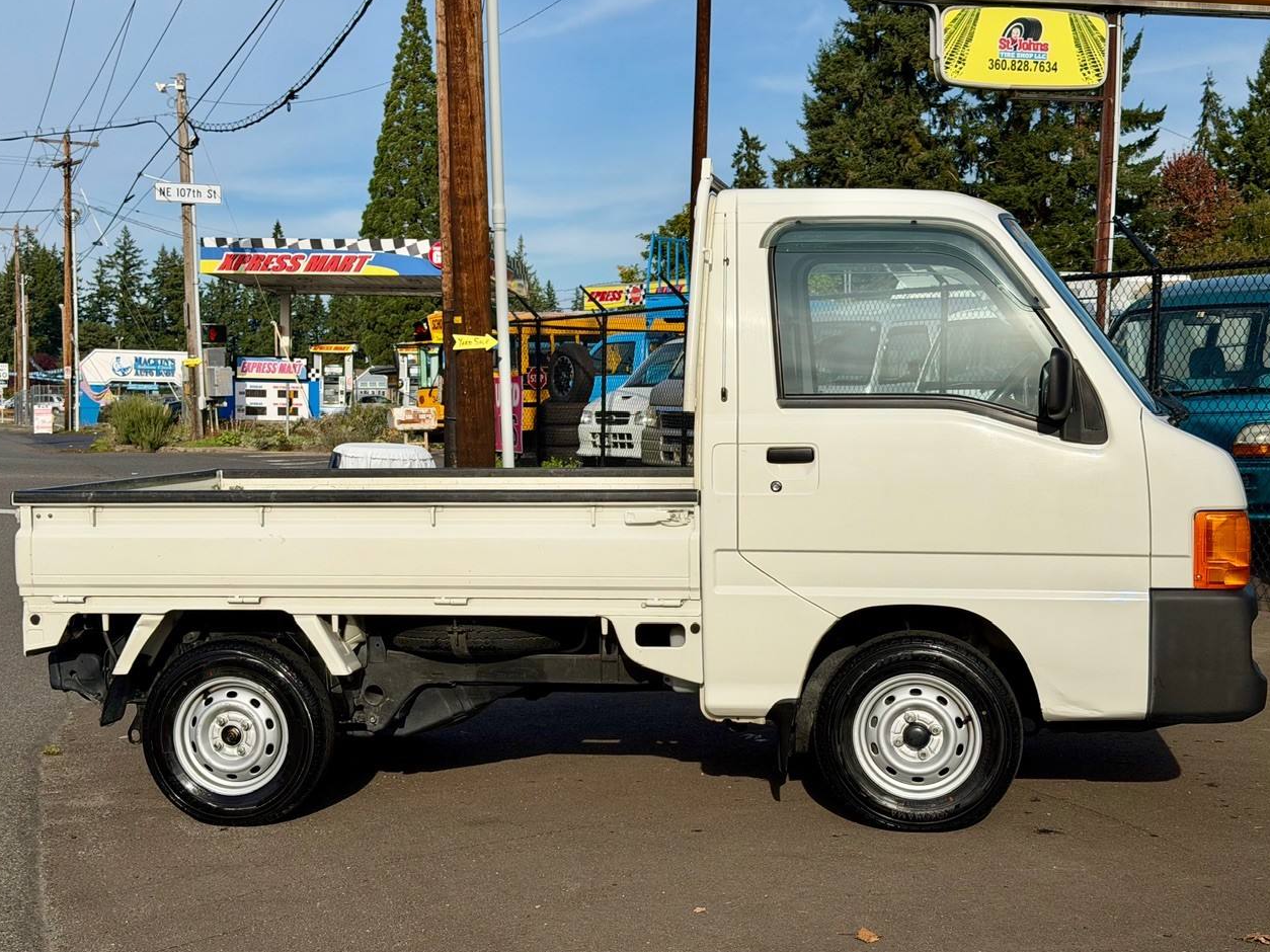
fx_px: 1797
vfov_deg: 29.7
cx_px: 634
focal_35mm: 49
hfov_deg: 38.9
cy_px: 481
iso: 80
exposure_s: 1/11364
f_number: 1.78
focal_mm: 6.76
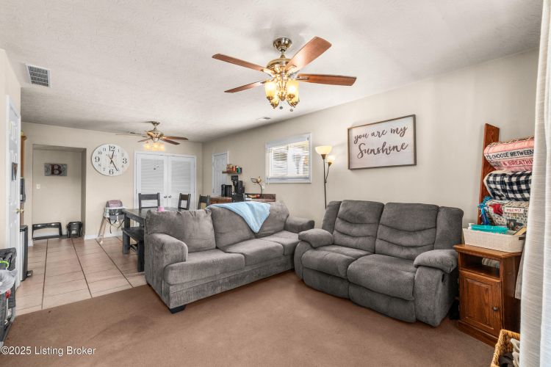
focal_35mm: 15
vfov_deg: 77.3
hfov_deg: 100.4
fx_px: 230
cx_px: 276
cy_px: 184
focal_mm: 10
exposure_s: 1/4
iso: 400
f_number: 8
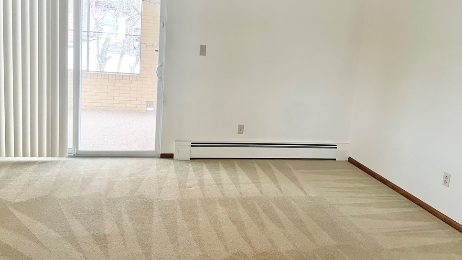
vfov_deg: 38.8
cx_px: 228
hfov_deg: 64.3
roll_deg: -4.4
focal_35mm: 30
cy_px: 104
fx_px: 368
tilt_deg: -9.1
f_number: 1.6
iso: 200
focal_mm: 4.2
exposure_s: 1/60
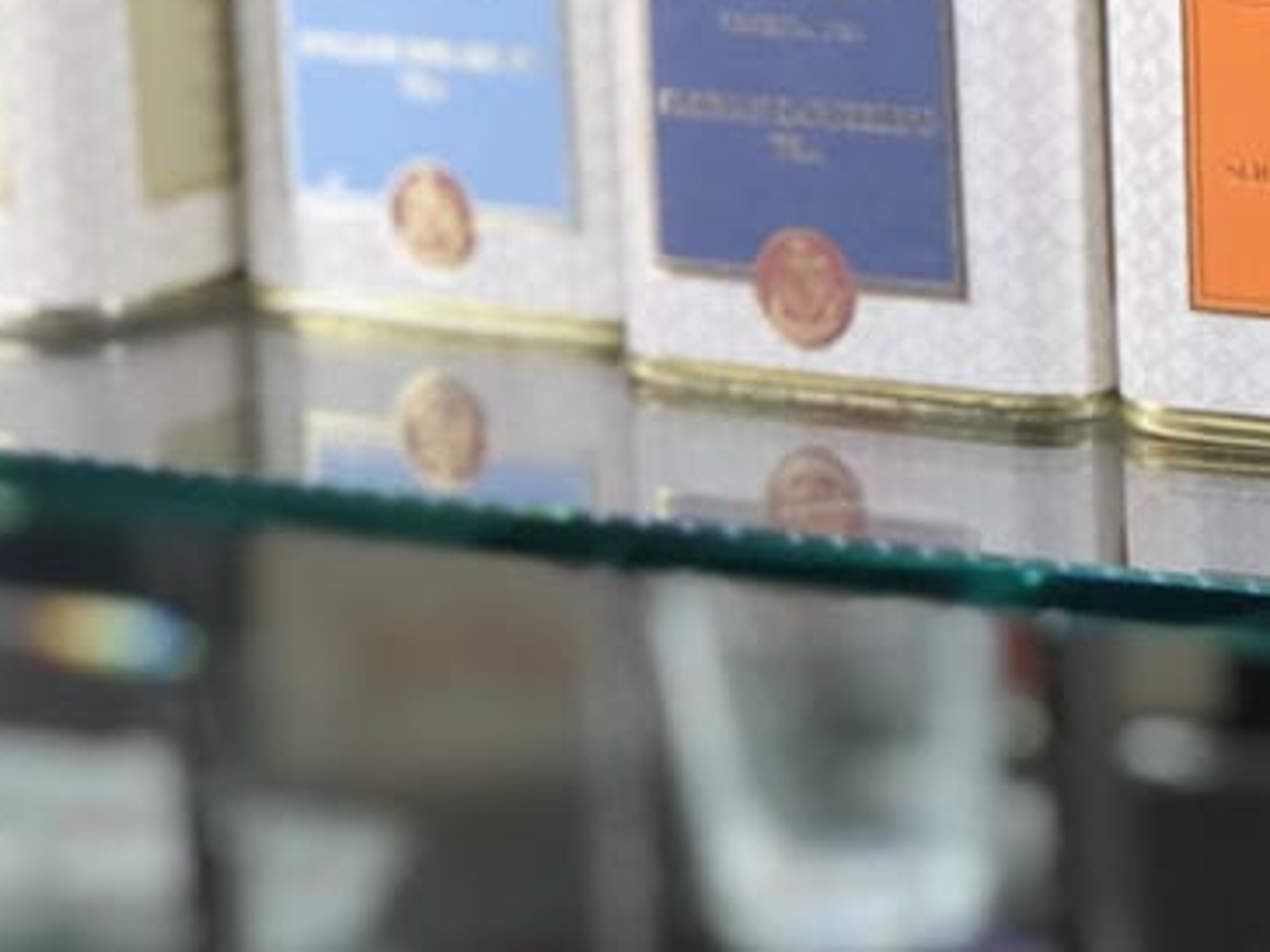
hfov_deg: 10.3
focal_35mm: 188
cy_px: 10
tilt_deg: -12.9
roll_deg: +2.1
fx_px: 6897
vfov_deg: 7.9
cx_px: 1594
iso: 50
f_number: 2.8
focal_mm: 6.6
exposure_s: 1/32
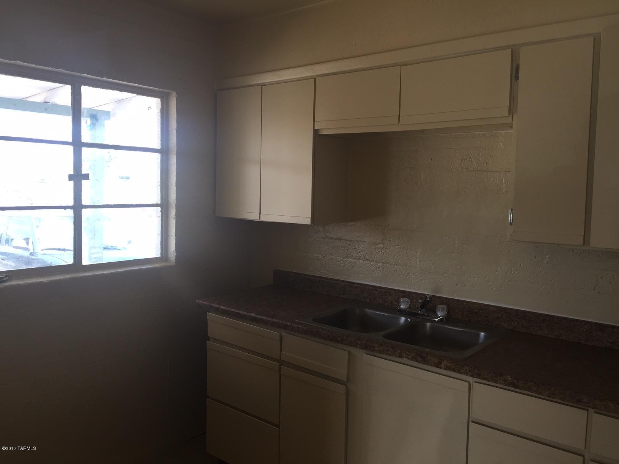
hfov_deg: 61.7
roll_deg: -2.4
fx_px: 519
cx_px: 310
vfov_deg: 48.2
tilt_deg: -4.0
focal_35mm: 29
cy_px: 232
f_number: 2.2
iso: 40
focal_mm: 4.15
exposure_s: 1/120
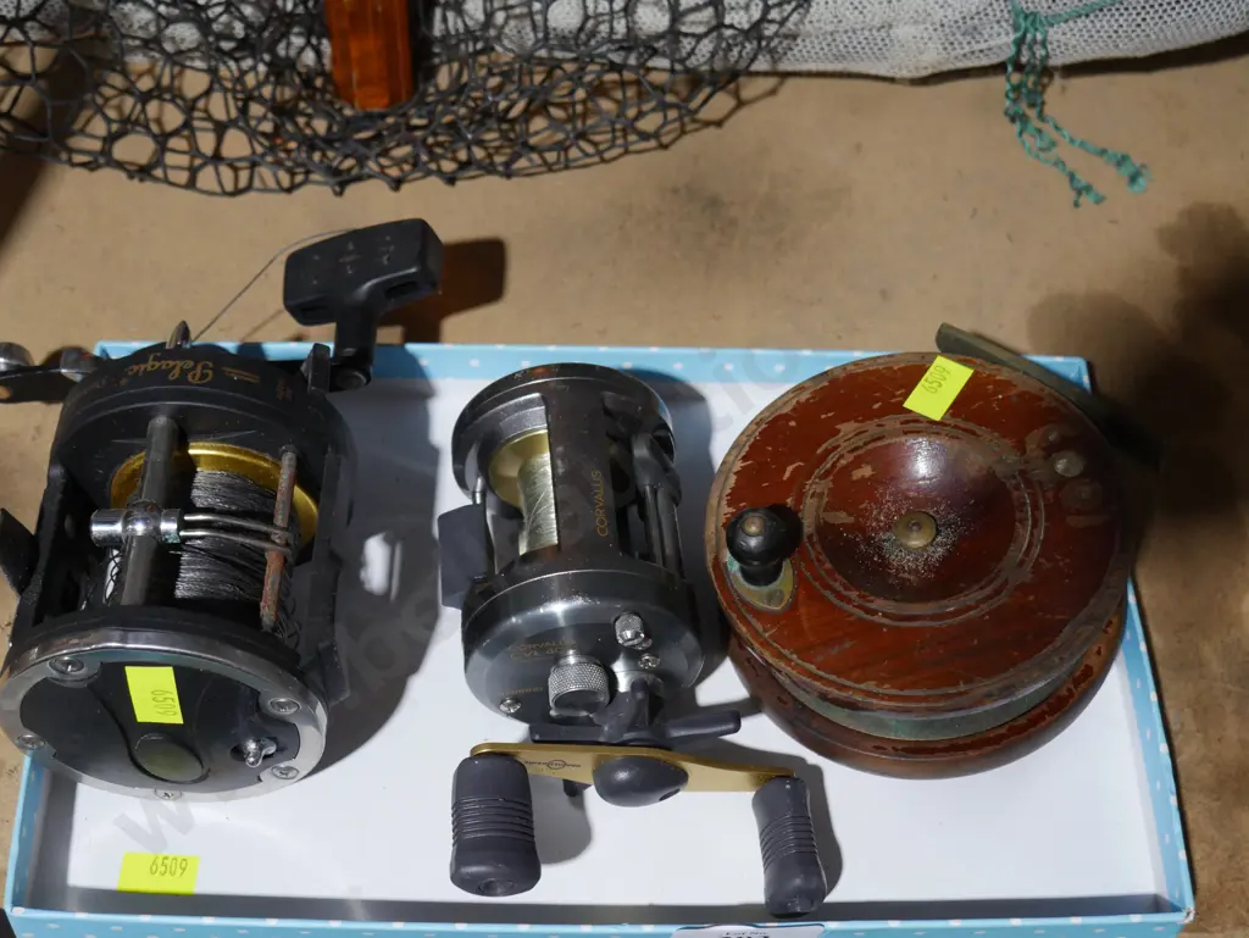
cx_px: 624
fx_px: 1949
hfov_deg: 35.5
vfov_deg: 27.1
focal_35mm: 54
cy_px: 469
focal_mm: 27
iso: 1000
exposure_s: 1/60
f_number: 5.3
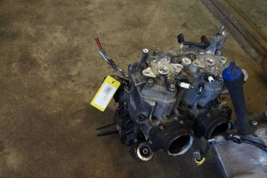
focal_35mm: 27
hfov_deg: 67.4
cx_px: 134
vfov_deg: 47.9
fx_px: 200
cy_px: 89
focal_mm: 18
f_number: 5
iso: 2000
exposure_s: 1/60
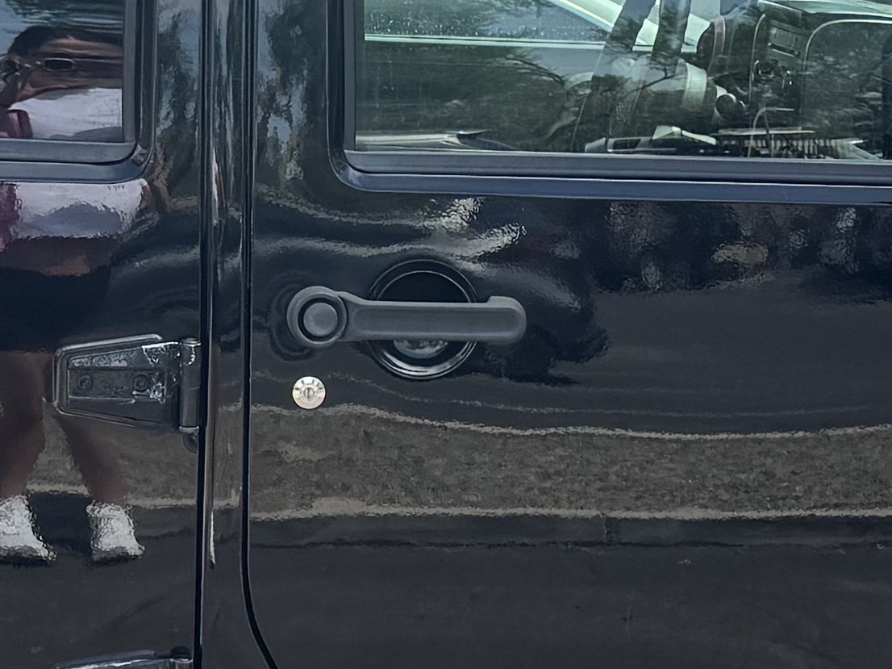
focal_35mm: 124
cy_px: 357
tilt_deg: -11.5
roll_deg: +1.1
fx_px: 3195
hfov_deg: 15.8
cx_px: 168
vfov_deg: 11.9
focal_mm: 6.76
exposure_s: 1/1395
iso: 80
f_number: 1.78
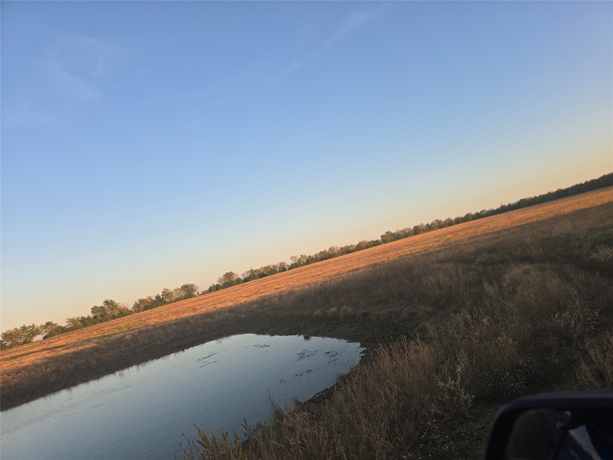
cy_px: 230
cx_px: 306
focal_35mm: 23
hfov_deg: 73.9
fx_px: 407
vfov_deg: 58.9
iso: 12
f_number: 1.7
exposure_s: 1/152
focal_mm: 6.3
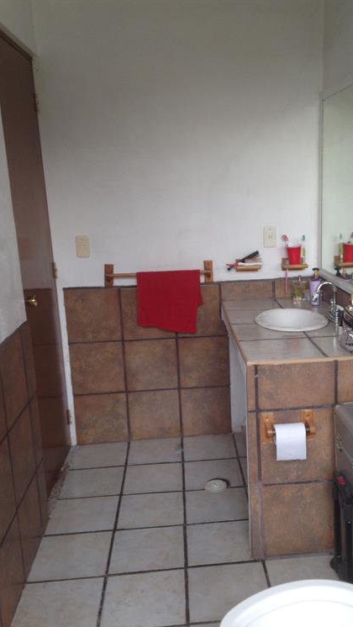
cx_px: 230
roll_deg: +2.7
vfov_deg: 54.0
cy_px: 321
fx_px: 615
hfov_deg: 31.8
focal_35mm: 37
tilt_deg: -11.9
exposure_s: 1/125
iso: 50
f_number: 2.4
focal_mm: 4.12
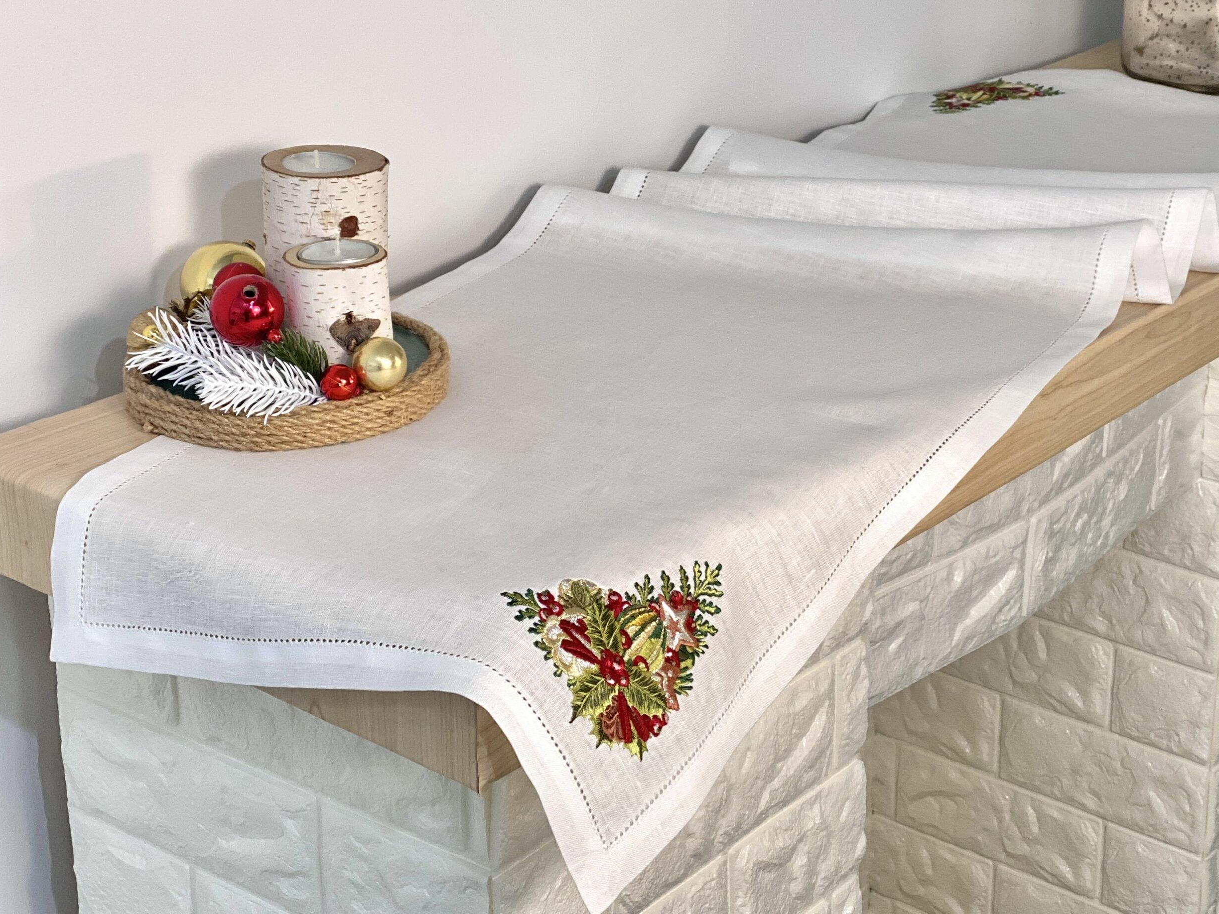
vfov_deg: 21.6
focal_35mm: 68
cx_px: 768
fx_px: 2394
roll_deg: -0.1
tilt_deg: -20.5
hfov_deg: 28.4
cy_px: 349
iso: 100
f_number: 2
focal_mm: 6
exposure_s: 1/100
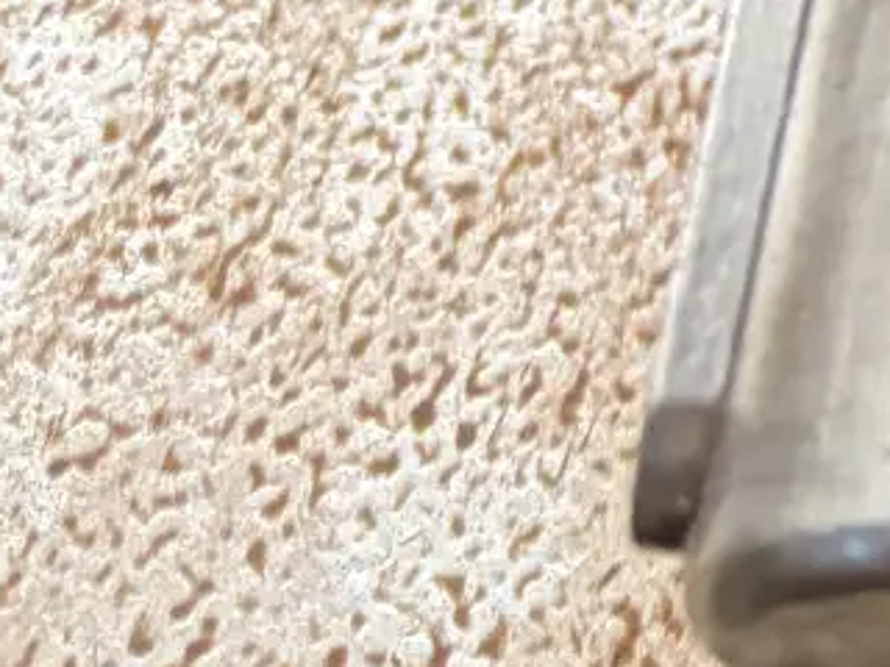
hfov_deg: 10.3
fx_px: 4011
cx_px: 2389
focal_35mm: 156
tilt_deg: -53.4
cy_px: -1153
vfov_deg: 8.4
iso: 400
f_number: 1.6
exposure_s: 1/33
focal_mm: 5.96
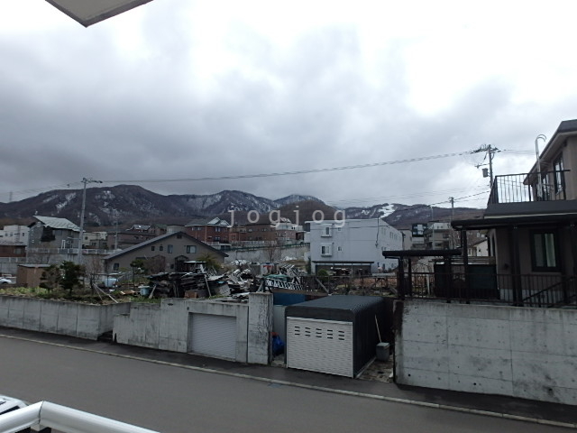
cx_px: 288
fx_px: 350
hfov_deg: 79.0
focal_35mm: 21
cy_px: 216
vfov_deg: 63.4
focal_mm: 3.7
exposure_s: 1/640
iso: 125
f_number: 6
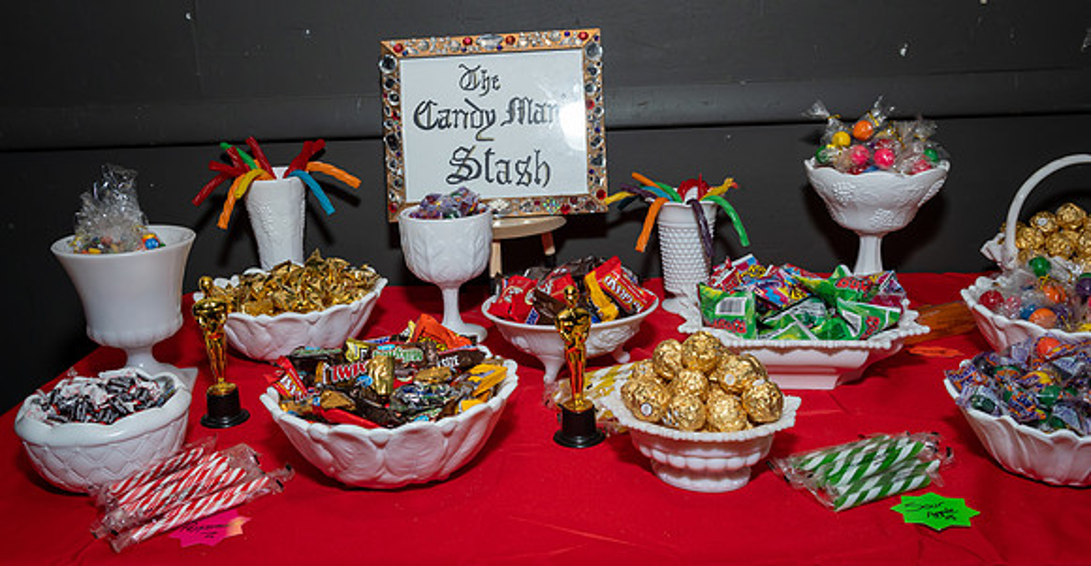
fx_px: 934
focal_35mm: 33
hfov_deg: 60.5
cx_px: 530
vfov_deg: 33.7
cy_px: 253
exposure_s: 1/250
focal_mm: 20
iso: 320
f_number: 5.6
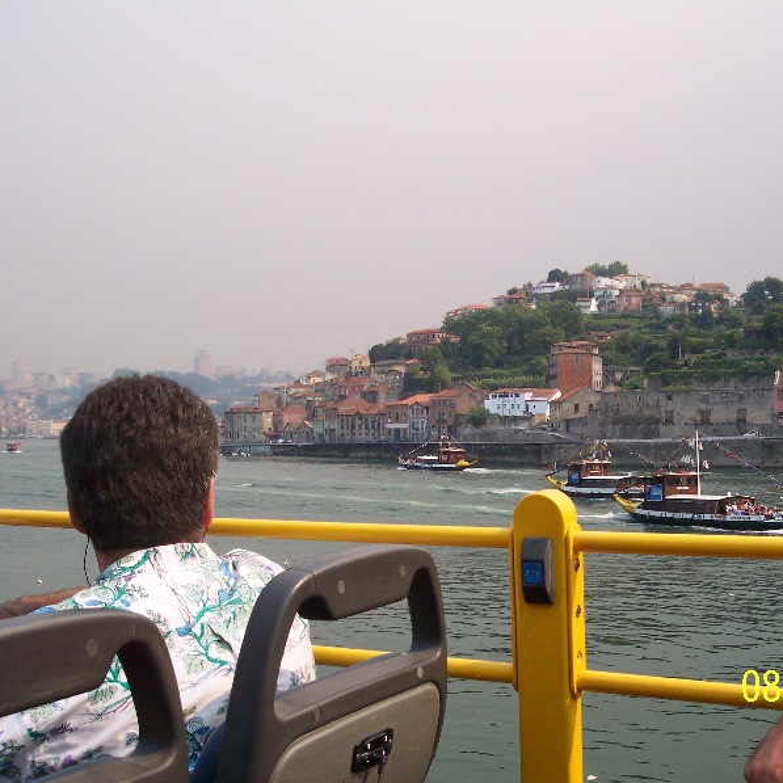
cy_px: 391
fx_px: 1152
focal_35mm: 45
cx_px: 472
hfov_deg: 37.4
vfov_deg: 37.6
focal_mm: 8
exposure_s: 1/350
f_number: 4.8
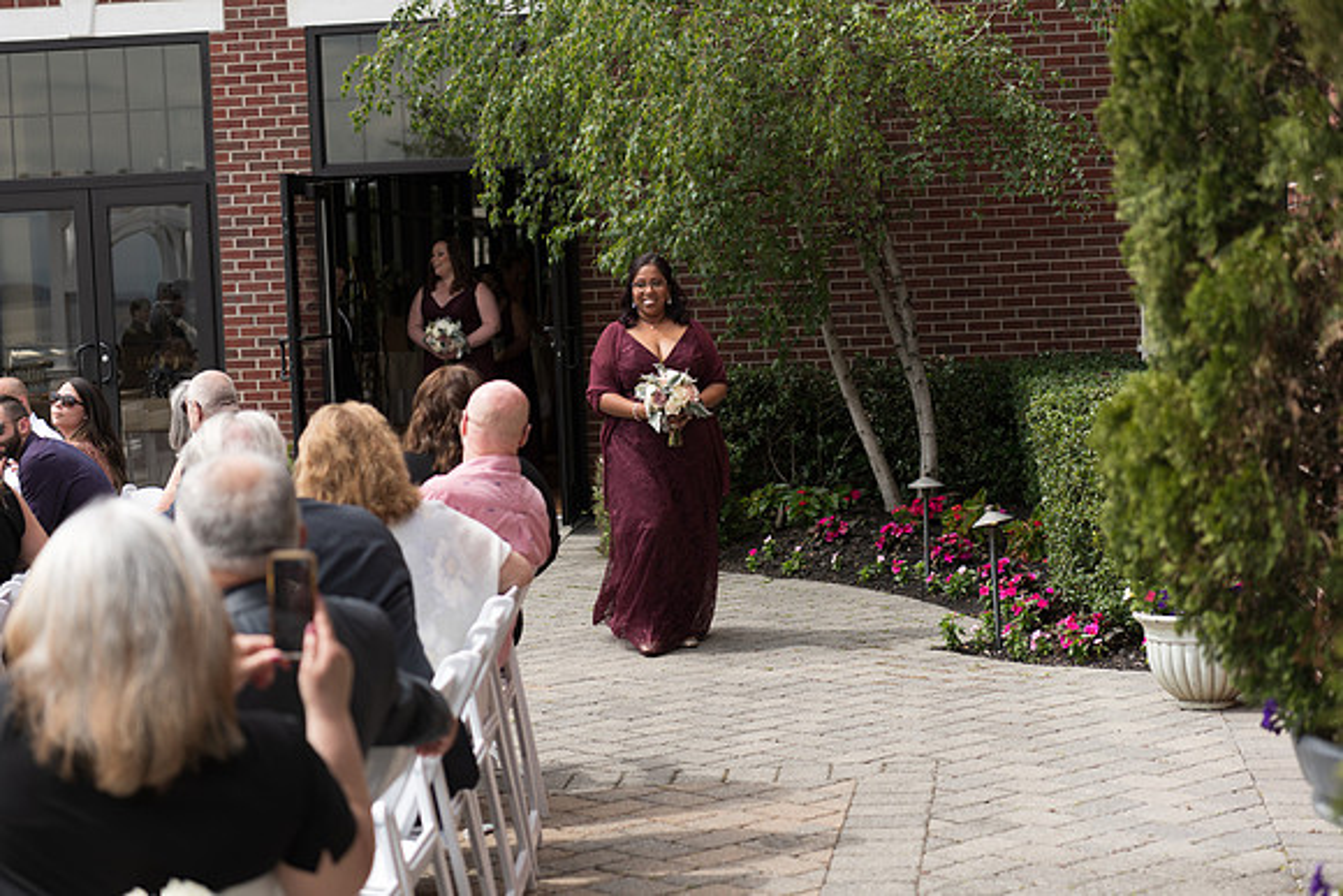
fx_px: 2612
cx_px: 672
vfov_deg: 19.5
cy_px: 448
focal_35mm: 70
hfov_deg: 28.8
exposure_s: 1/640
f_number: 2.8
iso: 64
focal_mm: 70
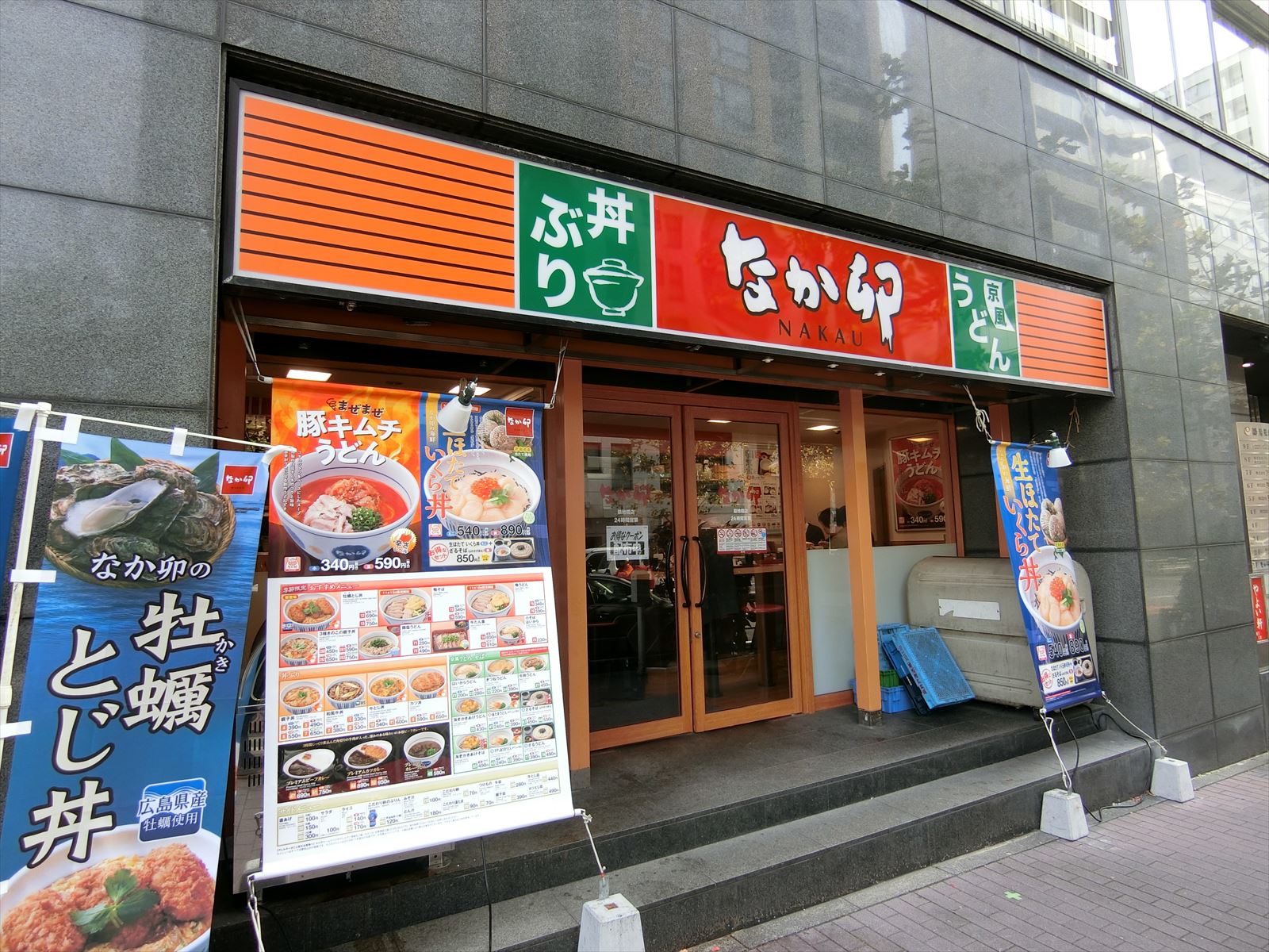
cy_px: 476
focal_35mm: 19
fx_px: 697
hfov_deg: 84.7
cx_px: 634
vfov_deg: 68.7
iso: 80
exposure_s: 1/160
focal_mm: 4.06
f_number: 2.7
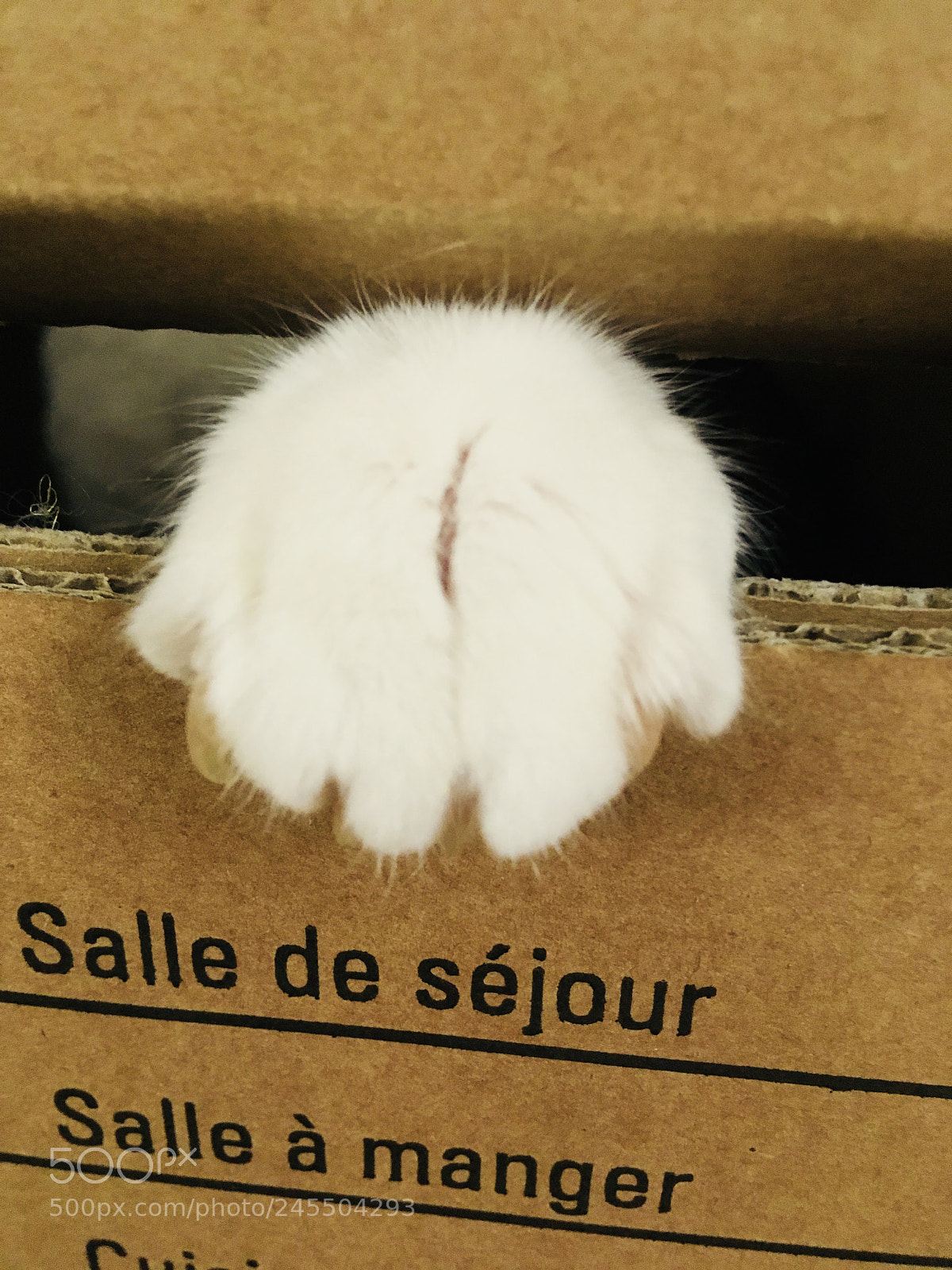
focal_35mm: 29
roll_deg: -1.9
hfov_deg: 48.2
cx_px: 476
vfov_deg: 61.7
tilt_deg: -29.8
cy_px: 635
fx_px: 1063
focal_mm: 4.15
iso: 200
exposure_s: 1/33
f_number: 2.2
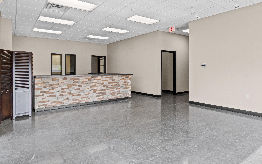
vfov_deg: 54.8
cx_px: 129
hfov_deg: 79.6
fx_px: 157
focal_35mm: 22
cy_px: 69
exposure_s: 1/8
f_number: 9
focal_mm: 12
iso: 250
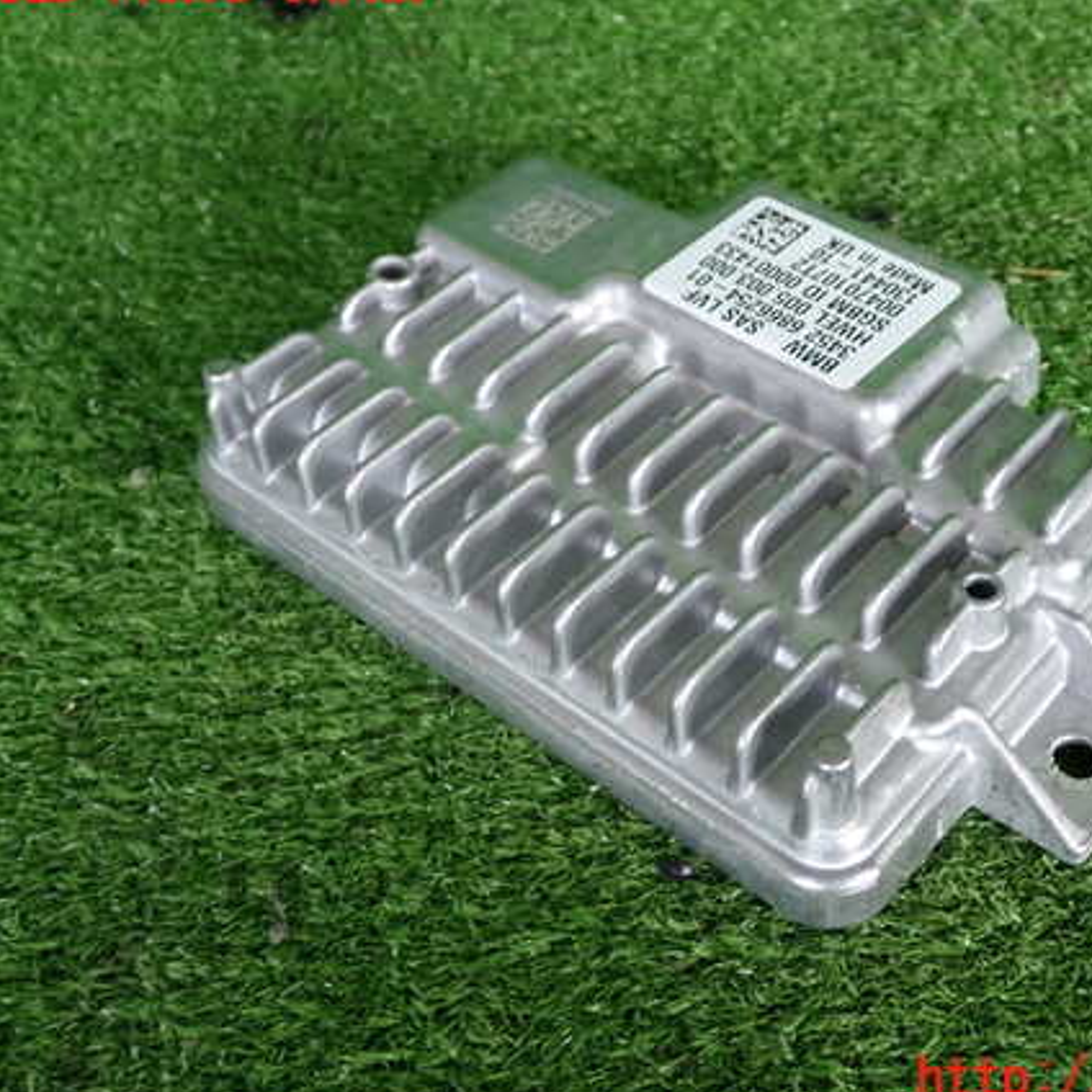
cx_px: 726
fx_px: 1606
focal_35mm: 45
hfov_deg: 37.2
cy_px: 533
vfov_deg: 37.6
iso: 200
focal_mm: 6.37
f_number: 2.5
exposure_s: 1/100
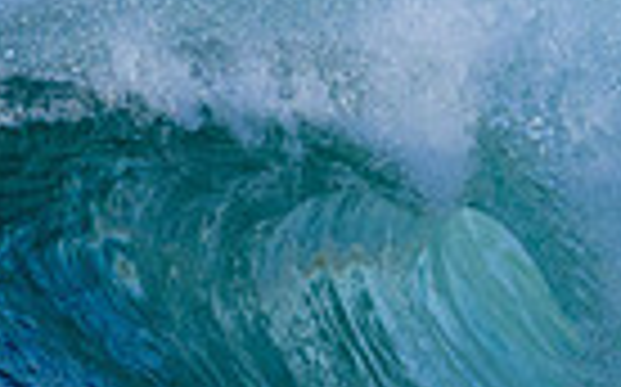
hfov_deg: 0.6
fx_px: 58088
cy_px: -146
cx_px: 702
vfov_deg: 0.4
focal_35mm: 3435
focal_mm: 800
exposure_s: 1/2000
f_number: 11
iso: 1100
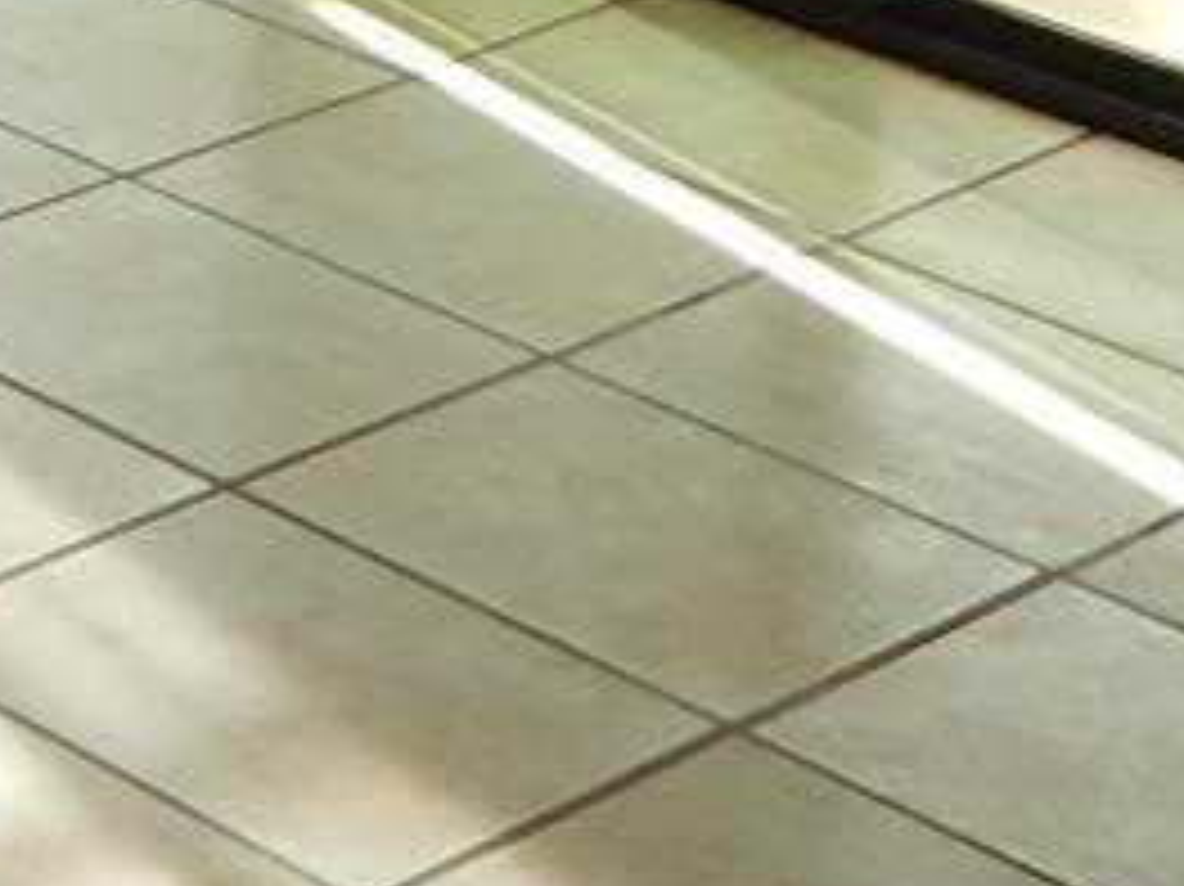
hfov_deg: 11.8
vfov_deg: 9.9
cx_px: -1715
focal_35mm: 134
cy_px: -1106
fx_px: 4581
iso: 125
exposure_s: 1/200
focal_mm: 4
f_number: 3
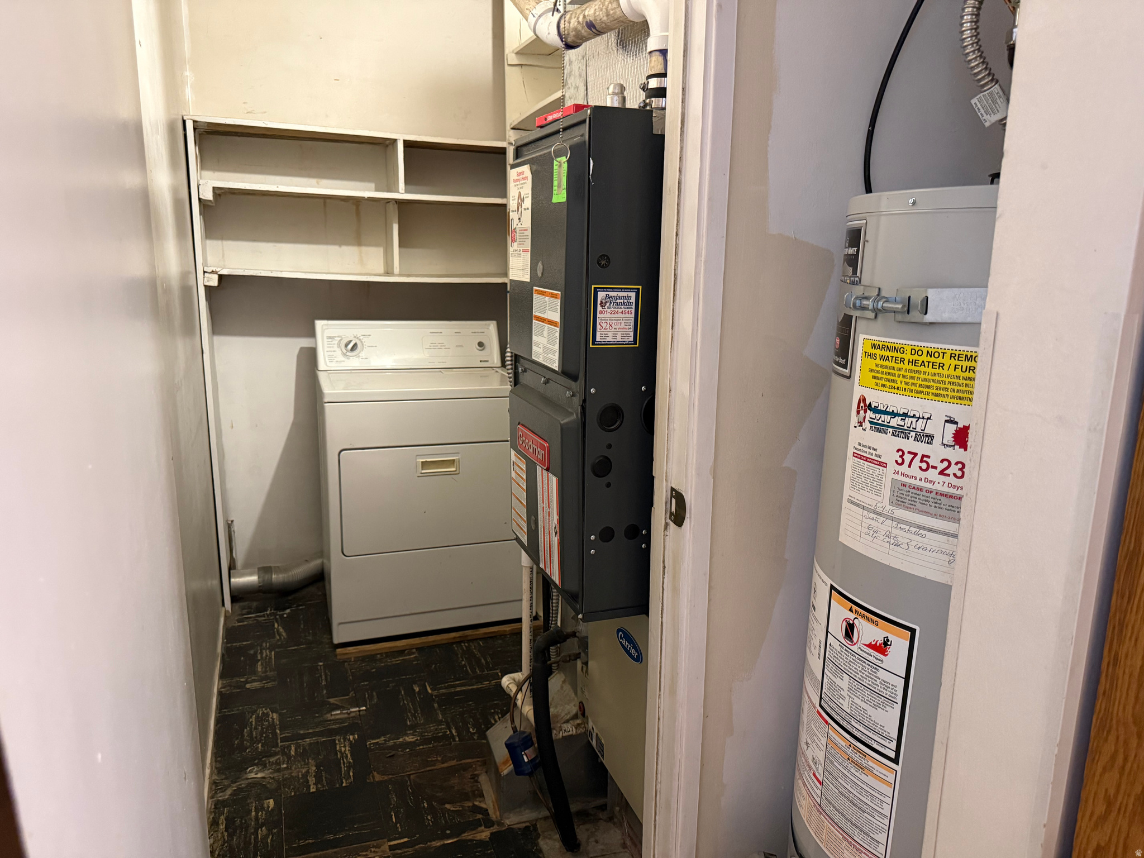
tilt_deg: -10.4
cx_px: 572
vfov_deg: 56.8
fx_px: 793
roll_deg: -0.7
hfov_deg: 71.6
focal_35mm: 24
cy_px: 429
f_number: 1.78
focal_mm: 6.76
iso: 640
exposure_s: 1/40
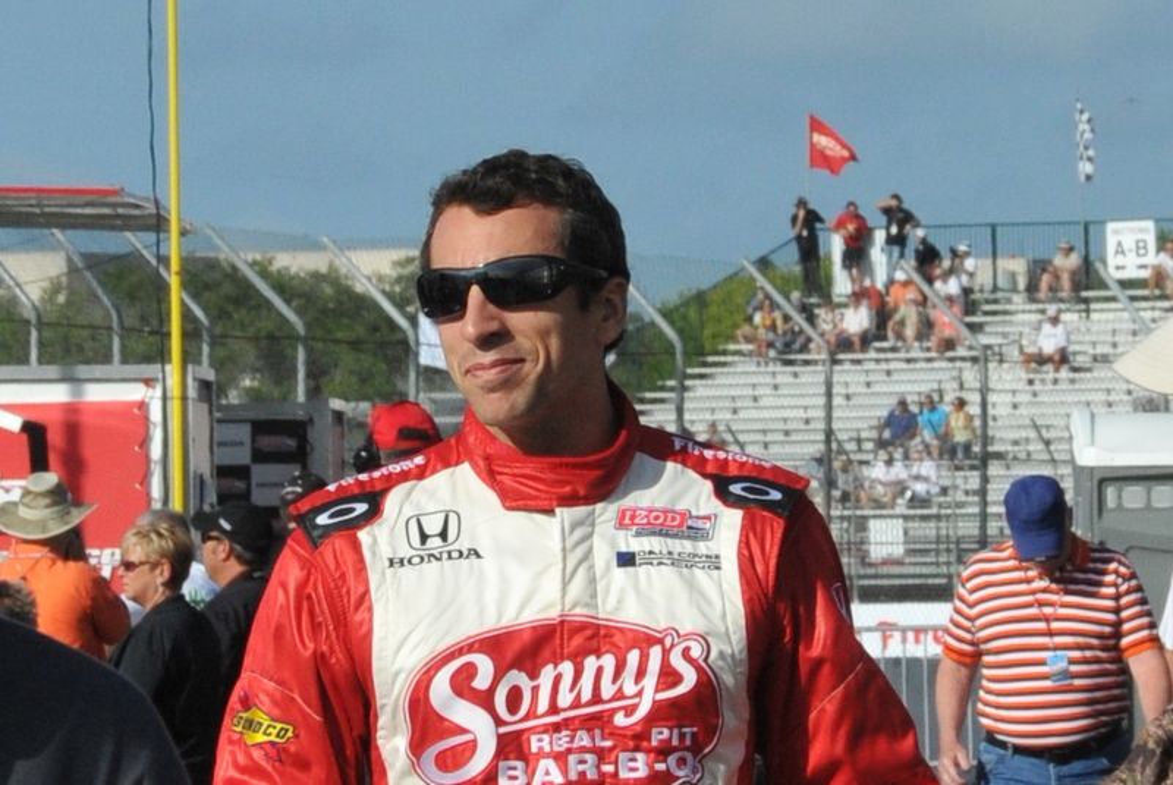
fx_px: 2935
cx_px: 586
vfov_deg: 15.2
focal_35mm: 90
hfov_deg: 22.6
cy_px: 392
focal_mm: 60
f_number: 10
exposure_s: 1/1250
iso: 400
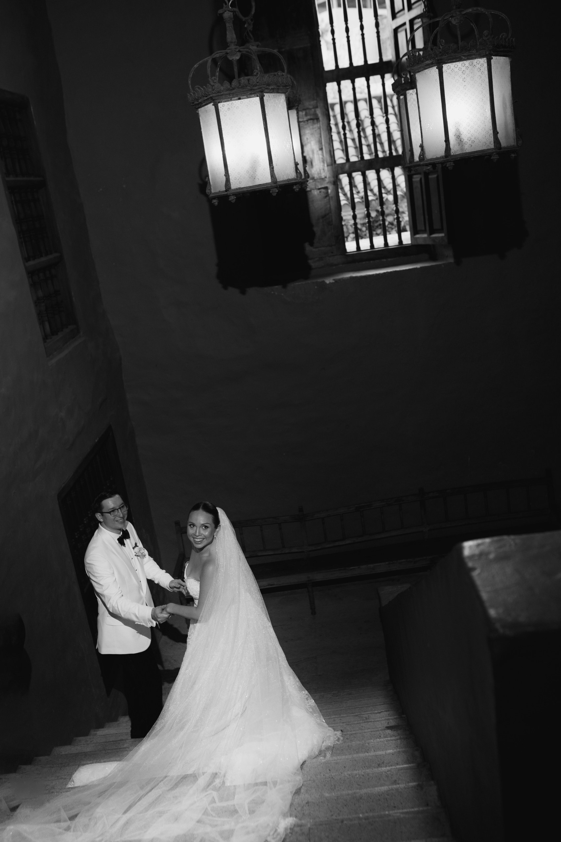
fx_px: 818
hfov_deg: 37.9
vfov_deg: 54.4
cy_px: 421
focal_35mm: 35
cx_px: 280
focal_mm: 35
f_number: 3.2
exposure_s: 1/125
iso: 800
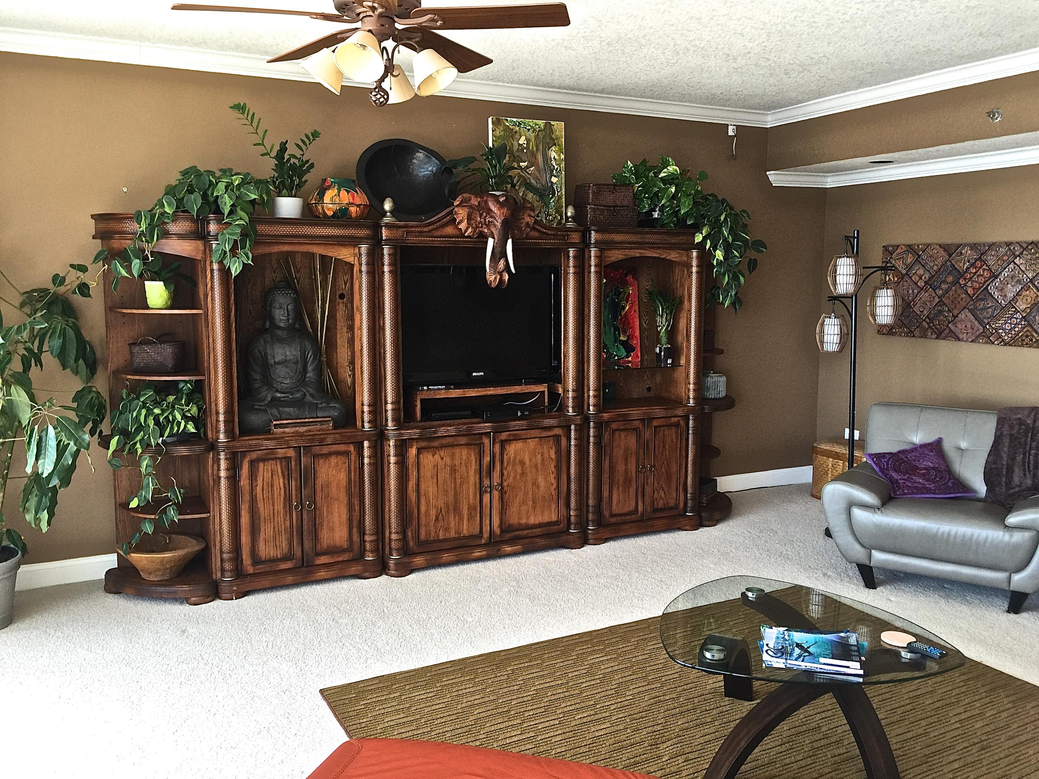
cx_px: 520
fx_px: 870
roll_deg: +0.2
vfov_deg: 48.2
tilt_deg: -6.6
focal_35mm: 29
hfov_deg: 61.7
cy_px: 390
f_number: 2.2
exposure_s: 1/30
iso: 32
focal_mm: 4.15
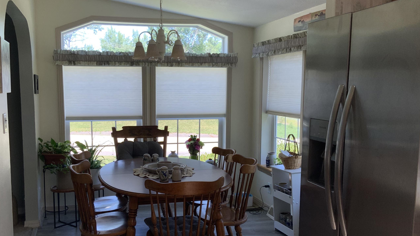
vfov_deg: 31.2
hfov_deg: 52.6
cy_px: 135
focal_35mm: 38
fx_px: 423
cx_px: 180
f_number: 1.8
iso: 32
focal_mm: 3
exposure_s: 1/122
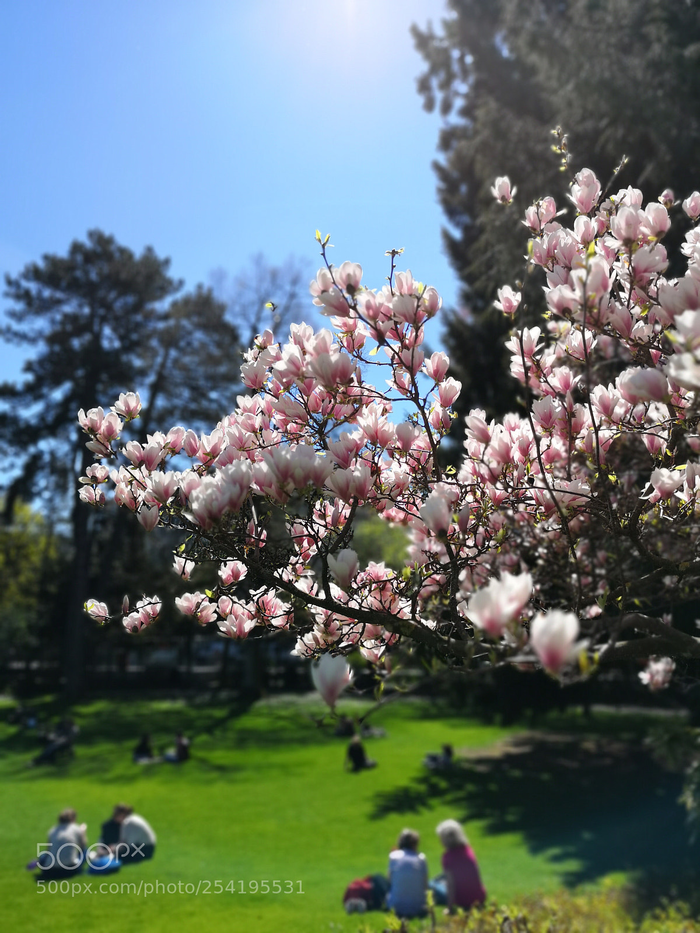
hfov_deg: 51.4
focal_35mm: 27
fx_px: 728
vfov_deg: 65.3
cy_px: 466
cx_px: 350
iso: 50
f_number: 1.2
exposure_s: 1/2132
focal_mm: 3.95
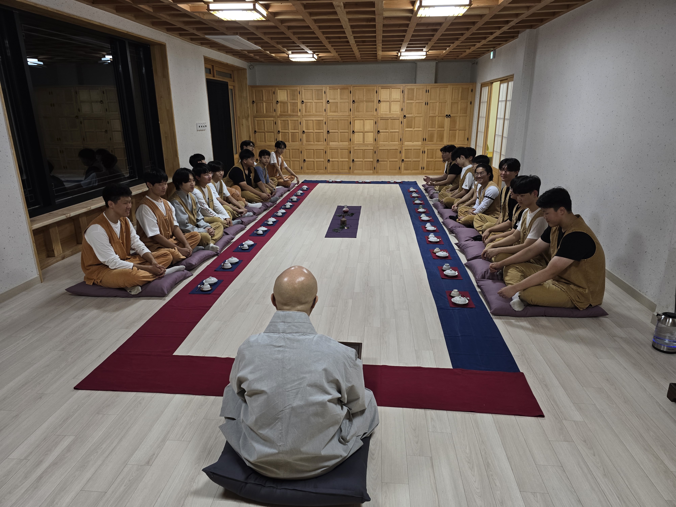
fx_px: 449
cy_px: 254
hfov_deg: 73.9
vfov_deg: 58.9
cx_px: 338
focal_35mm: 23
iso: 160
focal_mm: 6.3
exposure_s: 1/120
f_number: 1.7
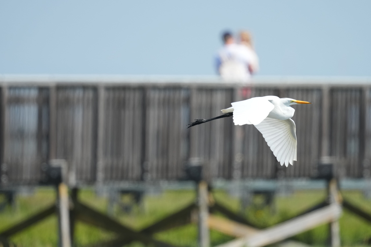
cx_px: 190
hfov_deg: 2.7
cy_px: 137
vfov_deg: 1.8
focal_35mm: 769
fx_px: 7924
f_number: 5.6
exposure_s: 1/2500
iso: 800
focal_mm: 600
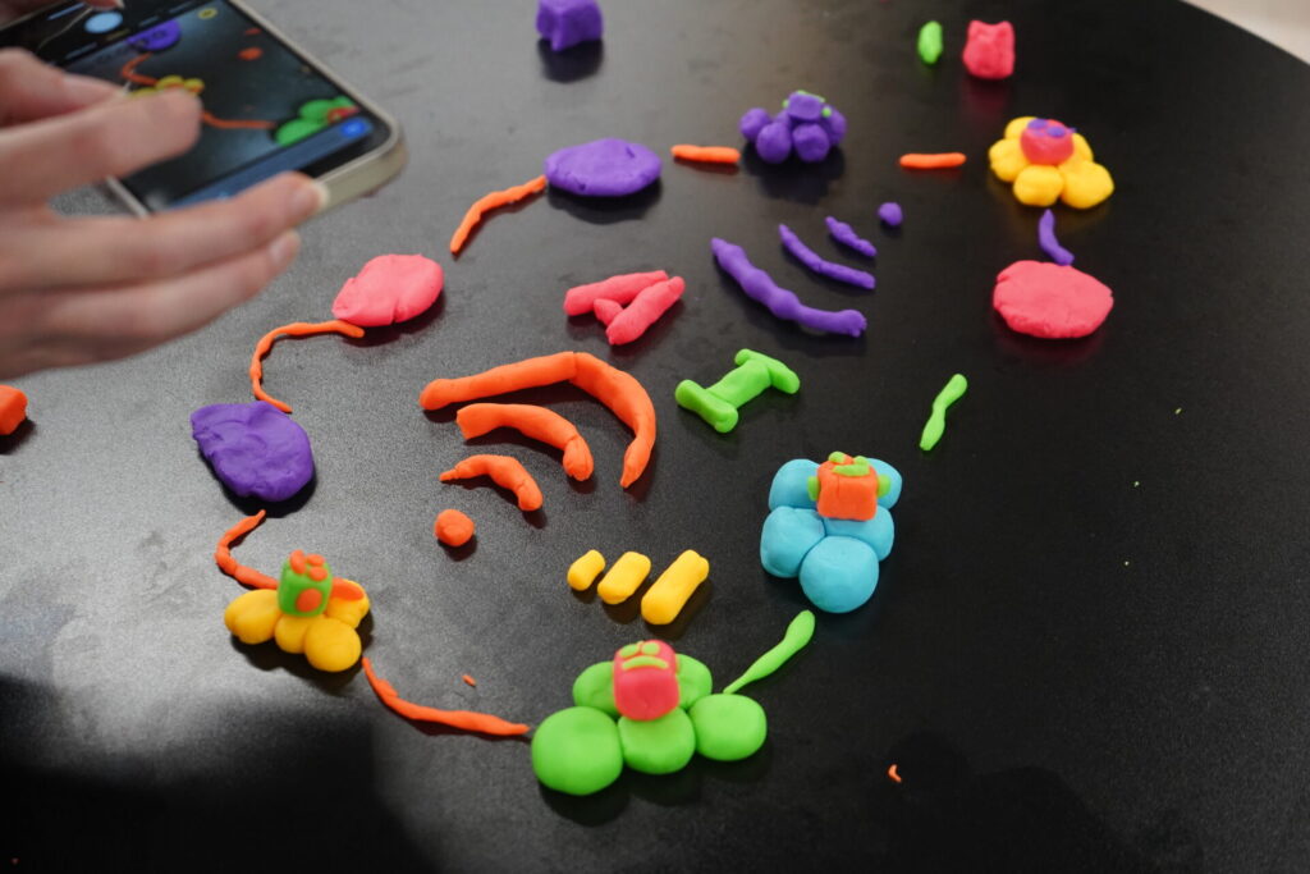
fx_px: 1638
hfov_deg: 43.6
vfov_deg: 29.9
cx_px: 655
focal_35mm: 45
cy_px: 437
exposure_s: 1/160
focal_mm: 45
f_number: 4.5
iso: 4000
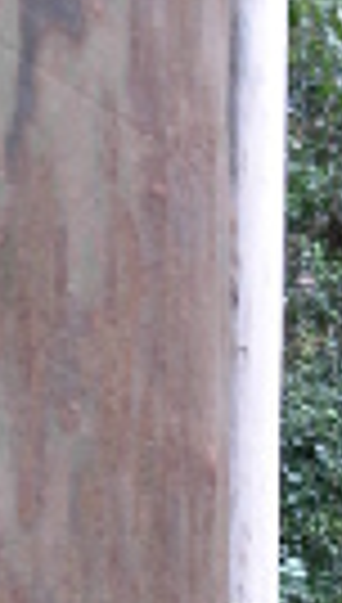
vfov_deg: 8.5
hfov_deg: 4.9
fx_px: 3989
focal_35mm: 249
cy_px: 850
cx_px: 117
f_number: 3.4
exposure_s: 1/6.1
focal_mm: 10.5
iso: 79
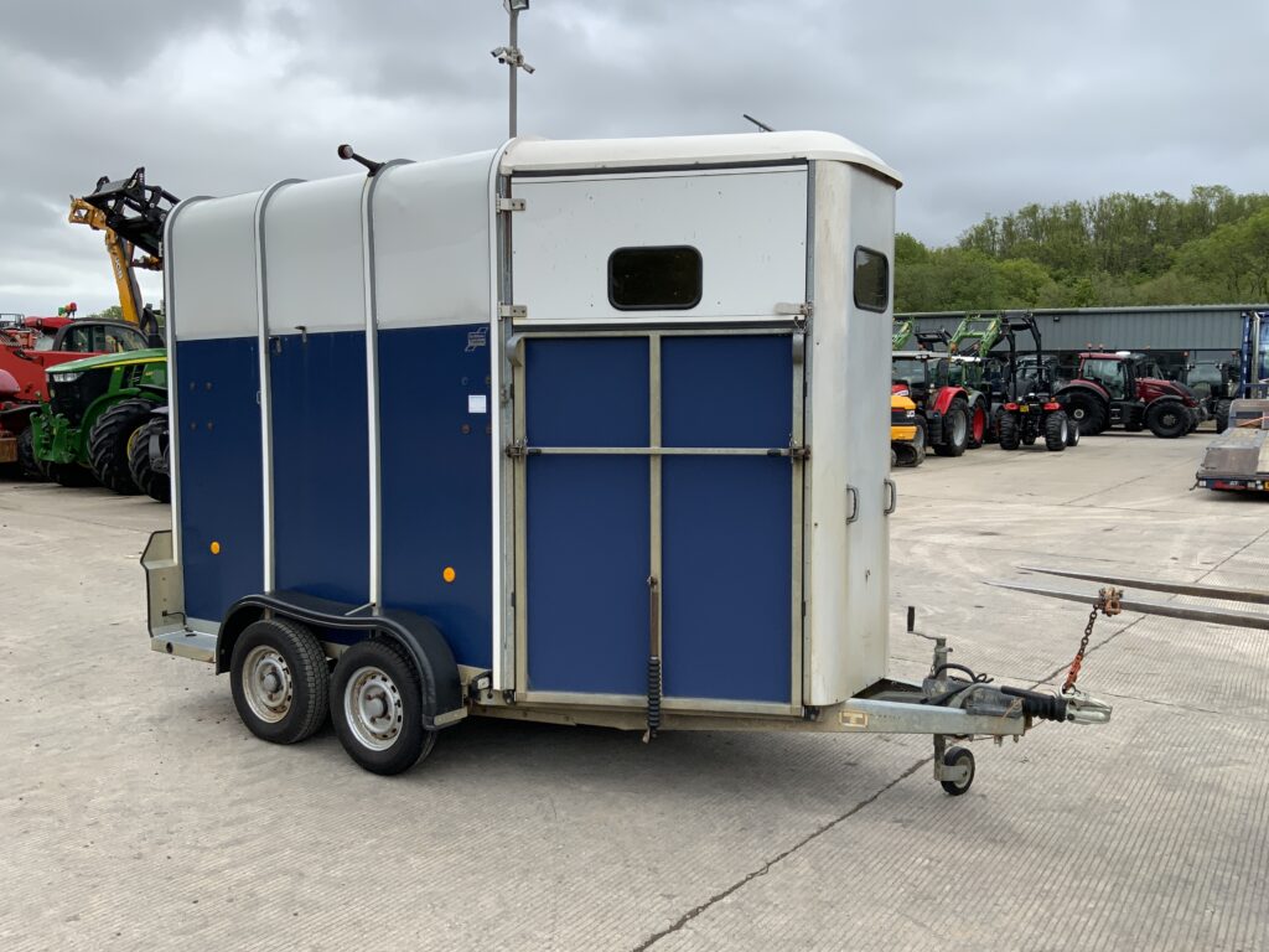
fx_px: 1063
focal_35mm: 29
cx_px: 634
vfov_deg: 48.2
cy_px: 476
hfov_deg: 61.7
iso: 16
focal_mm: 3
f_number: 1.8
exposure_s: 1/1055
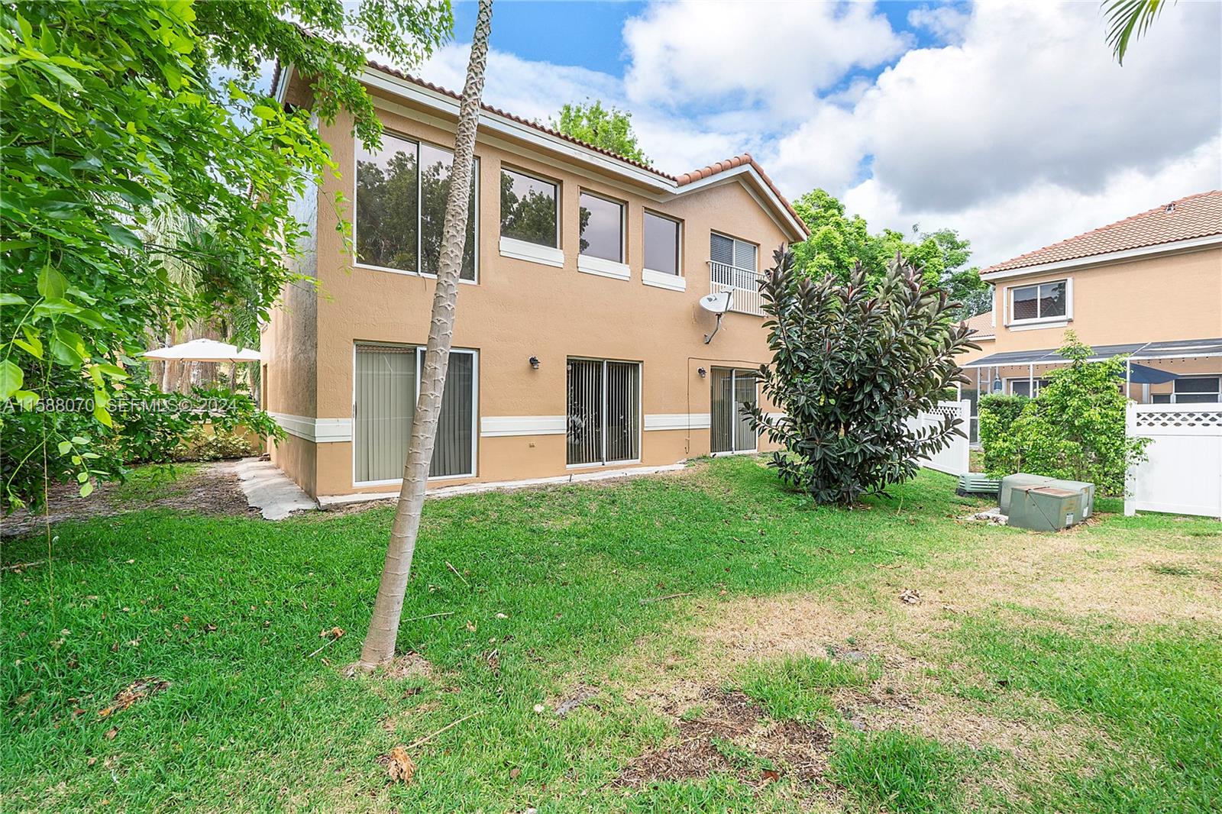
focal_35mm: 15
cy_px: 407
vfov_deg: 77.3
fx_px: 509
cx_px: 611
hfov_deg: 100.4
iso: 200
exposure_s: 1/100
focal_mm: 10
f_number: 8
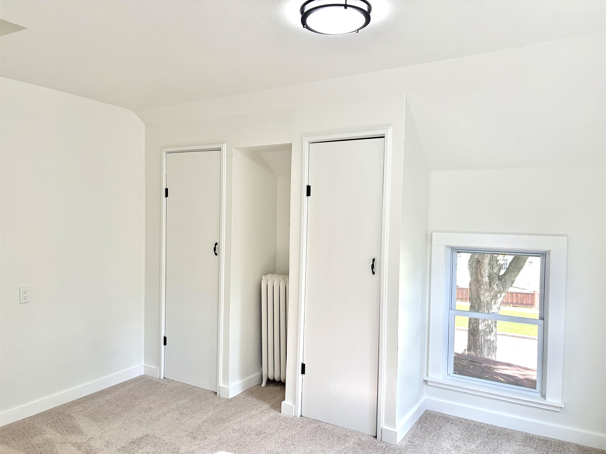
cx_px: 303
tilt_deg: -1.1
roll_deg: -0.8
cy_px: 227
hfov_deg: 67.3
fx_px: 455
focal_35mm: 26
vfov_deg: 53.1
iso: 80
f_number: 1.6
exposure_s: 1/162
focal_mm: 5.96
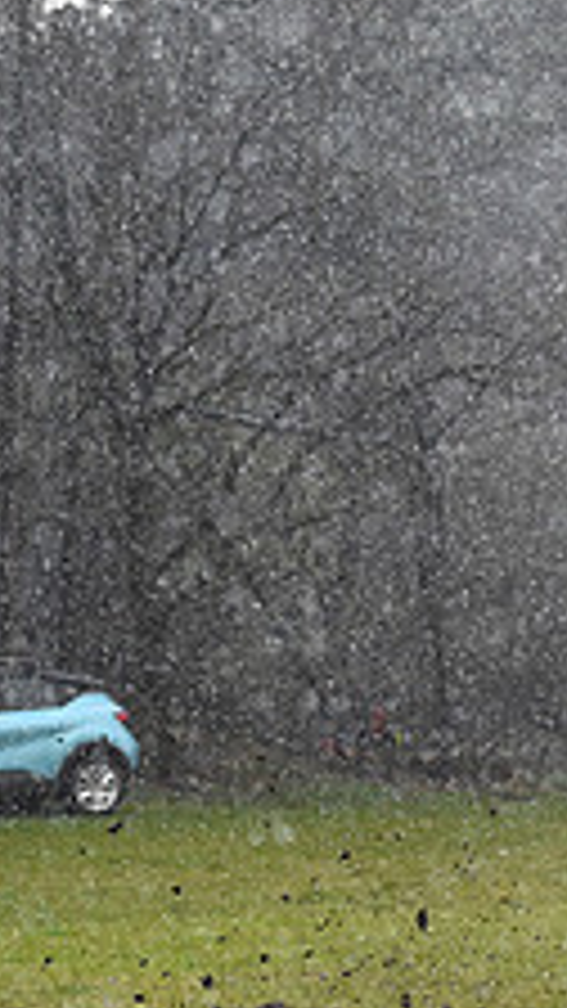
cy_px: 364
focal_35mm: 244
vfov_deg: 8.8
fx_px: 6522
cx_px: 1156
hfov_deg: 4.9
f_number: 3.2
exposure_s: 1/1250
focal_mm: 90
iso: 3200
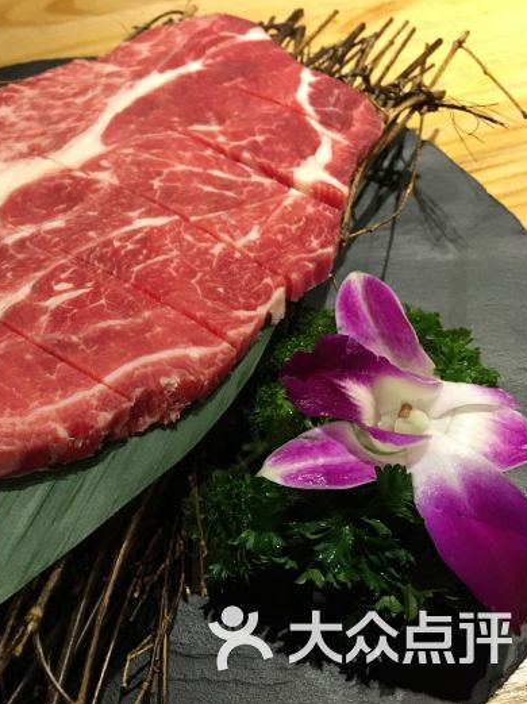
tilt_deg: -49.9
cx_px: 74
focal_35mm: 39
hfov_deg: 35.1
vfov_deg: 47.9
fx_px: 793
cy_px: 353
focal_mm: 4.15
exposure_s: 1/25
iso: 200
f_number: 2.2
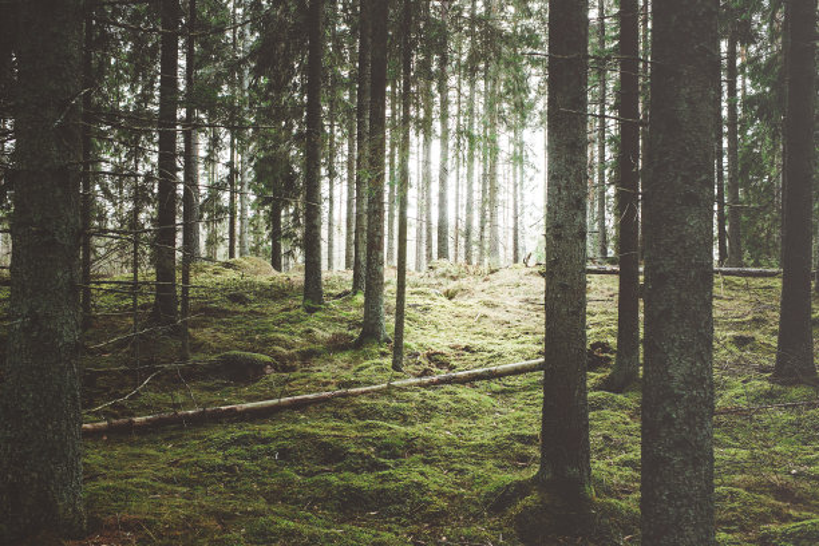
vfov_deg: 37.9
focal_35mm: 35
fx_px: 796
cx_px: 410
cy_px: 273
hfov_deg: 54.4
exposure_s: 1/125
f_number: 5.6
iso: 200
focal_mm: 35
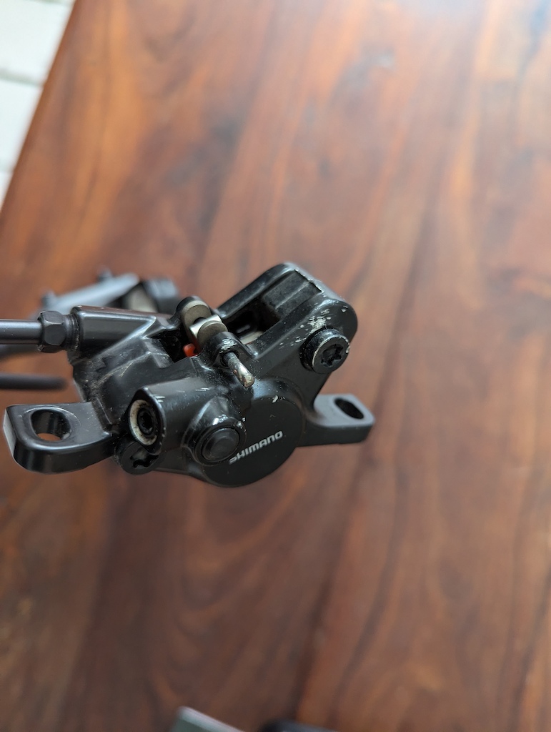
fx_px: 508
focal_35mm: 24
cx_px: 276
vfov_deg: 71.5
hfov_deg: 56.9
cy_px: 366
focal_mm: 6.81
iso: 611
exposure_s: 1/105
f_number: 1.85
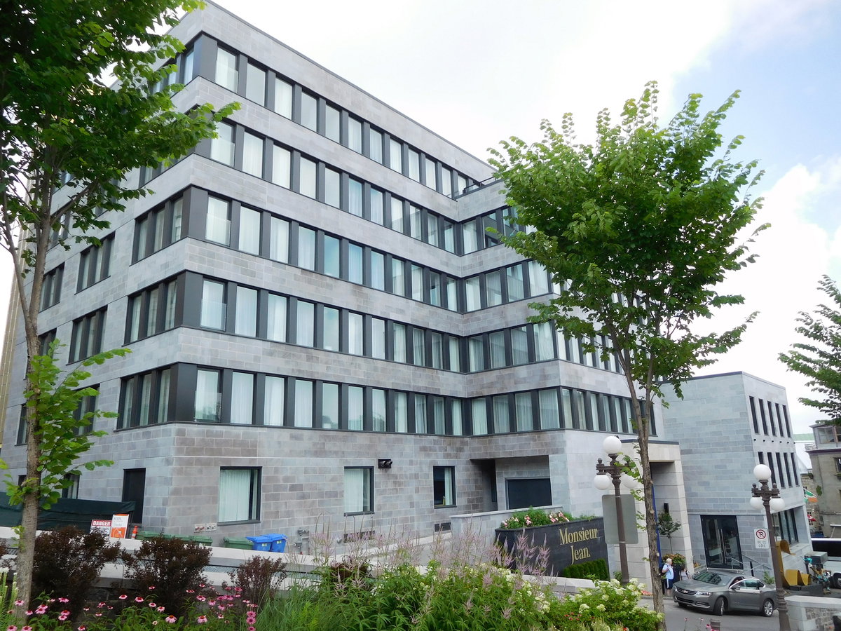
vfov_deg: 54.9
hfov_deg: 69.4
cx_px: 420
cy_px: 316
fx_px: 607
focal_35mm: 25
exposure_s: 1/640
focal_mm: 4.5
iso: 125
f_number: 3.4
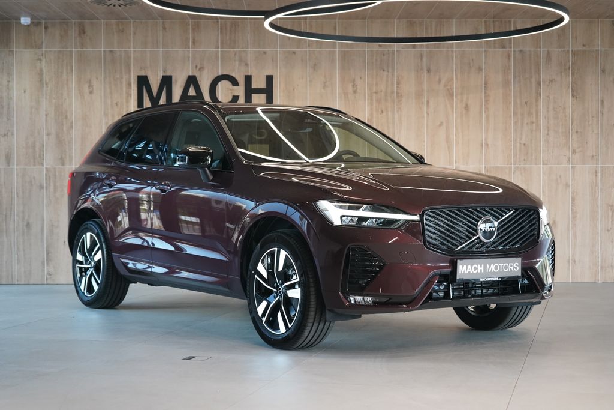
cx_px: 307
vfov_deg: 21.6
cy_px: 205
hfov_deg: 31.9
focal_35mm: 63
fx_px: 1075
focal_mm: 63
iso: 4000
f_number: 5.6
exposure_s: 1/160
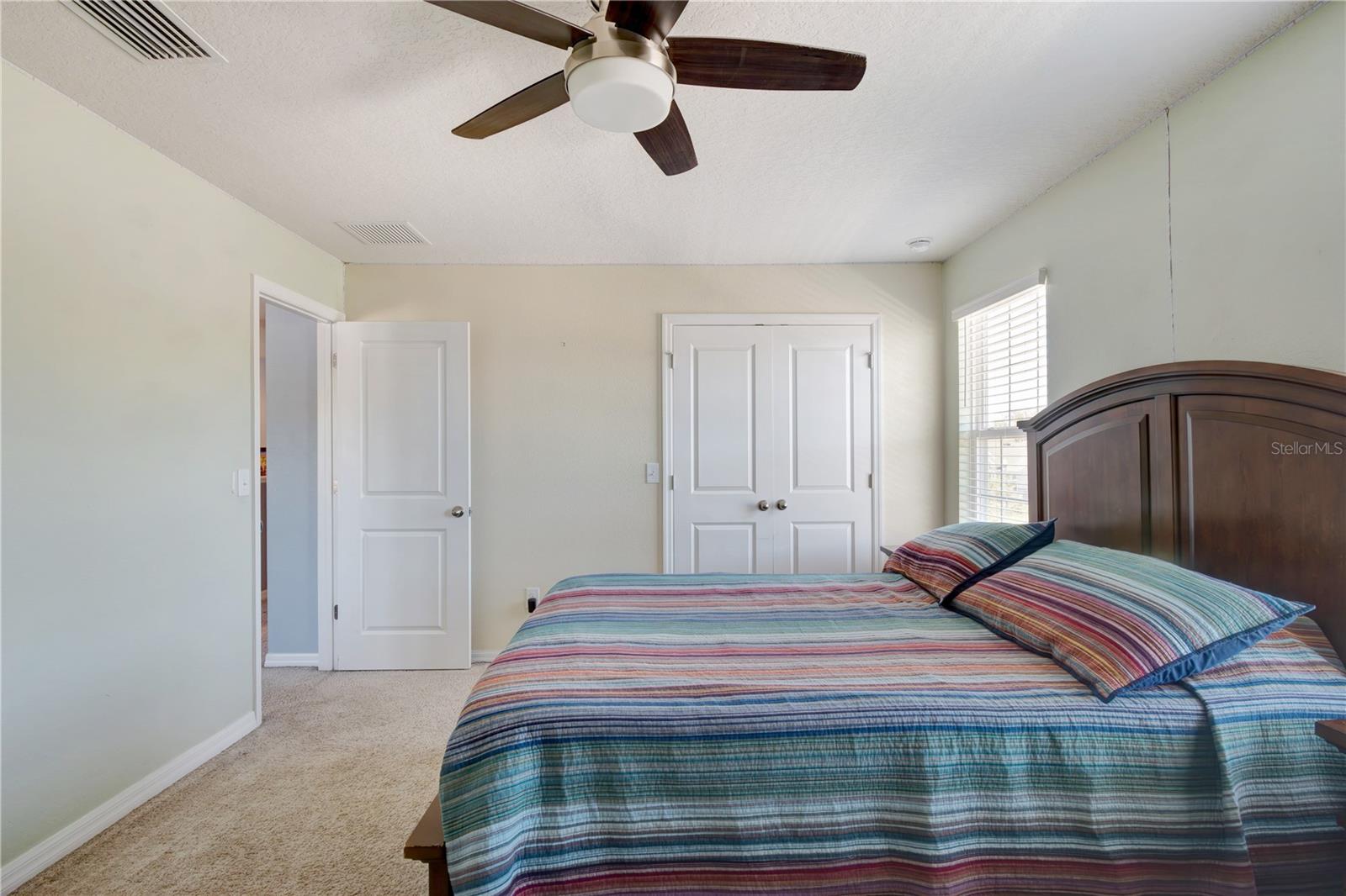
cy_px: 448
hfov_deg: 92.5
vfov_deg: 69.6
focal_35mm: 17
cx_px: 673
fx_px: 645
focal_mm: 11.5
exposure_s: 1/20
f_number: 9
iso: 250
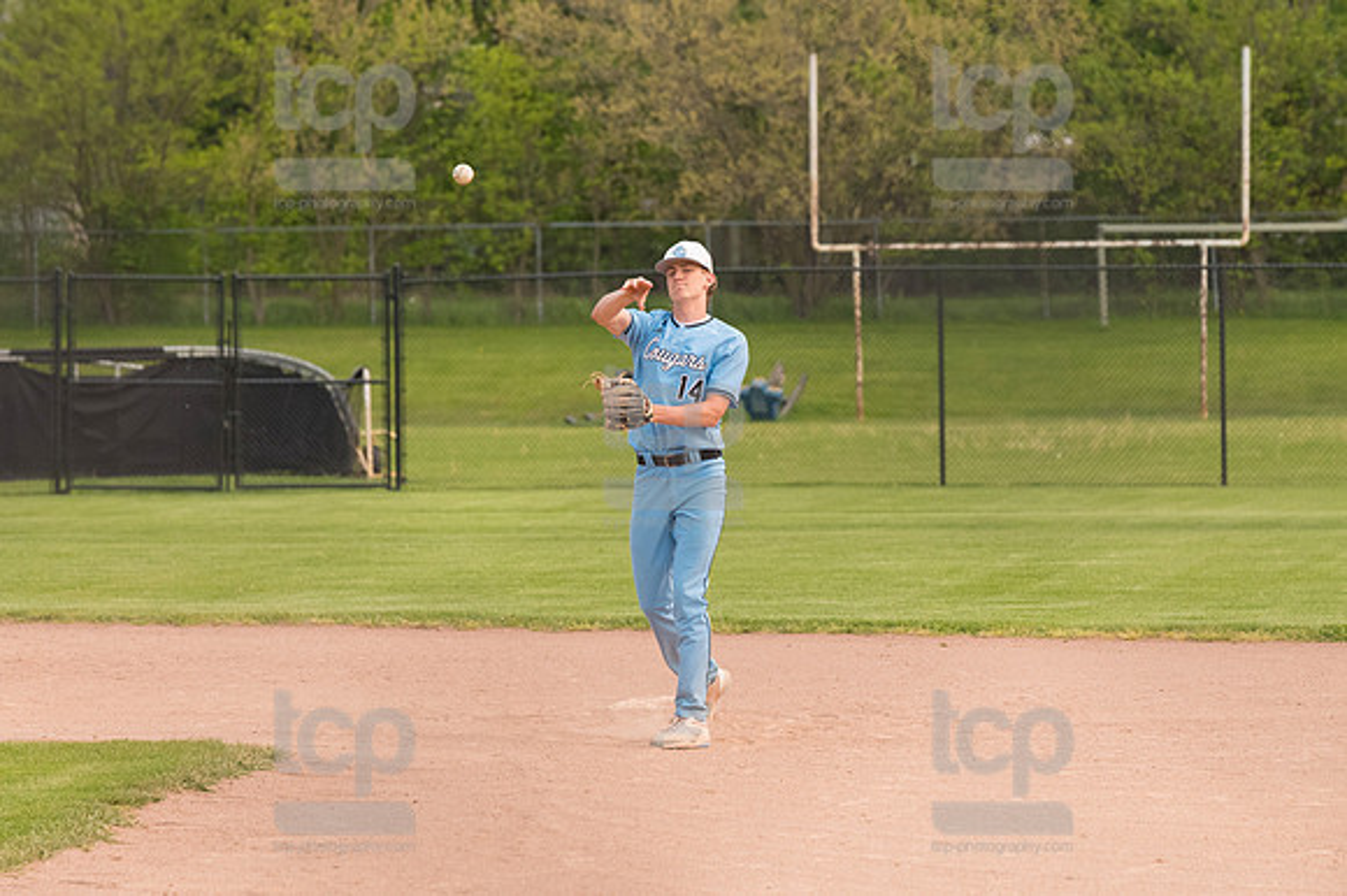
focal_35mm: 277
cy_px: 448
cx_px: 674
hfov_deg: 7.4
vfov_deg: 5.0
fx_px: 10358
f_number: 5.6
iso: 1000
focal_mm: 185
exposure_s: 1/2000
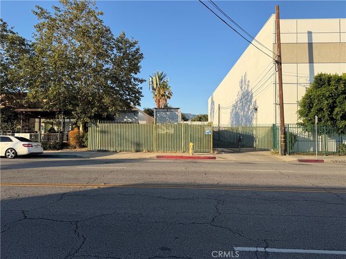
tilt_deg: +3.3
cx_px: 173
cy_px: 130
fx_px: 240
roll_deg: -0.6
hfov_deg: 71.6
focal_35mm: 24
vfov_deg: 56.8
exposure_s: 1/2525
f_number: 1.78
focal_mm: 6.76
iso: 80
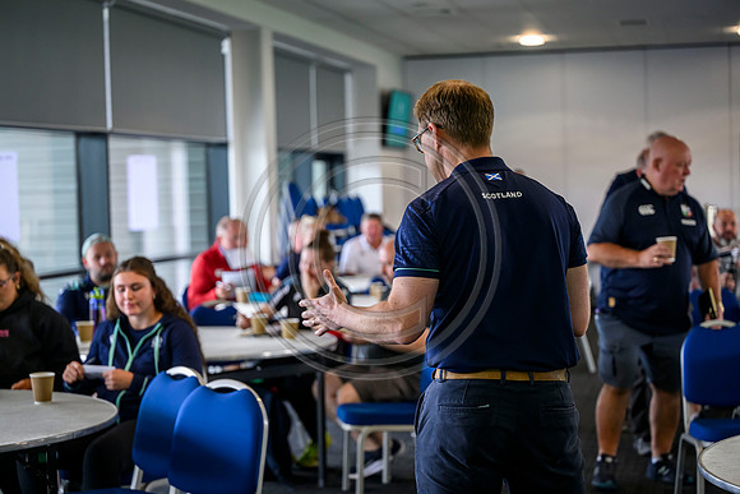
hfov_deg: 28.8
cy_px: 247
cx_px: 370
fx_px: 1439
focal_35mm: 70
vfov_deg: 19.5
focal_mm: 70
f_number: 2.8
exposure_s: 1/500
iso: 3200
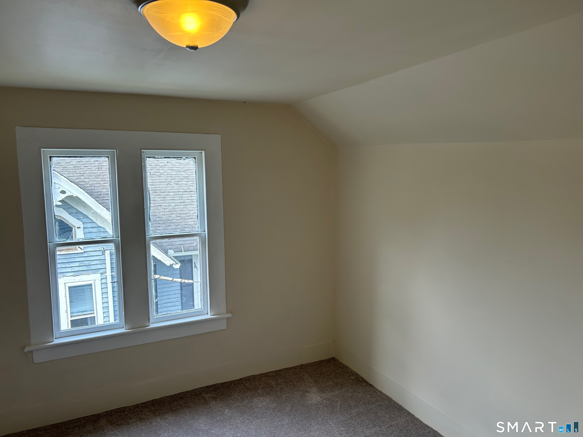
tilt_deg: -6.3
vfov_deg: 53.1
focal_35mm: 26
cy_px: 218
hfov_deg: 67.3
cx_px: 292
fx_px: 438
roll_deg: +1.2
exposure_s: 1/152
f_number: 1.5
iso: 64
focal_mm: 5.7
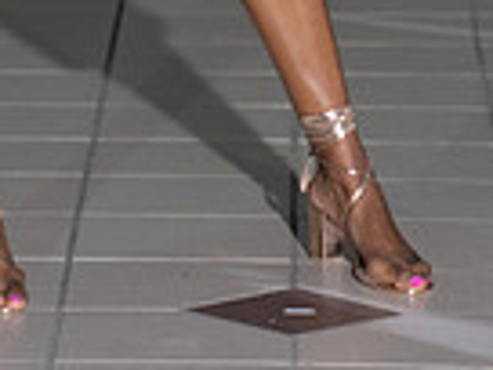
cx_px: 134
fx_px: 5668
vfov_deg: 3.7
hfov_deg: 5.0
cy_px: -410
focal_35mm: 398
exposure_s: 1/160
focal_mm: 125
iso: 1250
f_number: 6.3
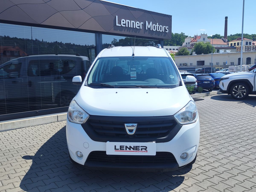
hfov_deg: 73.9
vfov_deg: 58.9
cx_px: 128
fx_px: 170
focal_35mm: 23
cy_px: 96
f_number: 1.69
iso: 50
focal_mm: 7.01
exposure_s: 1/982
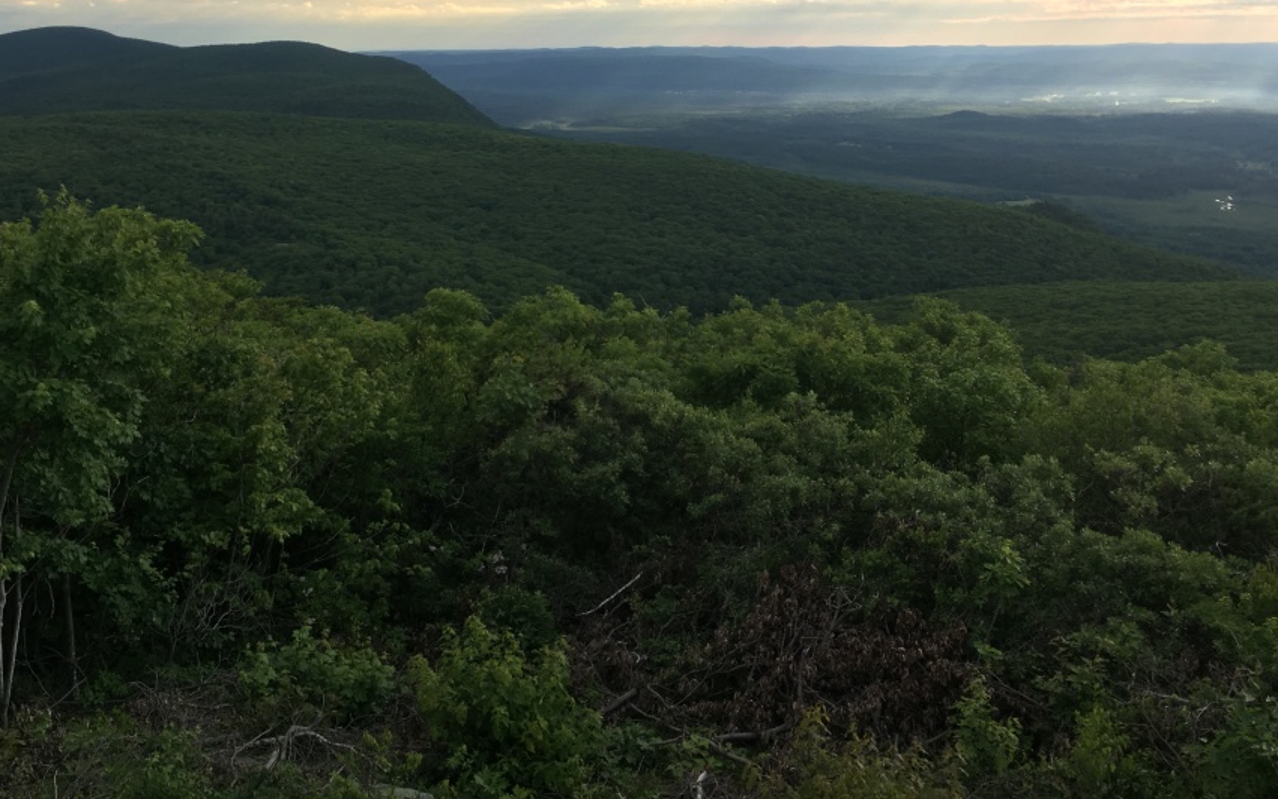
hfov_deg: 52.7
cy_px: 314
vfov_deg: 34.3
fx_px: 1289
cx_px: 664
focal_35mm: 37
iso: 25
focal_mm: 4.15
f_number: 2.2
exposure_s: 1/541
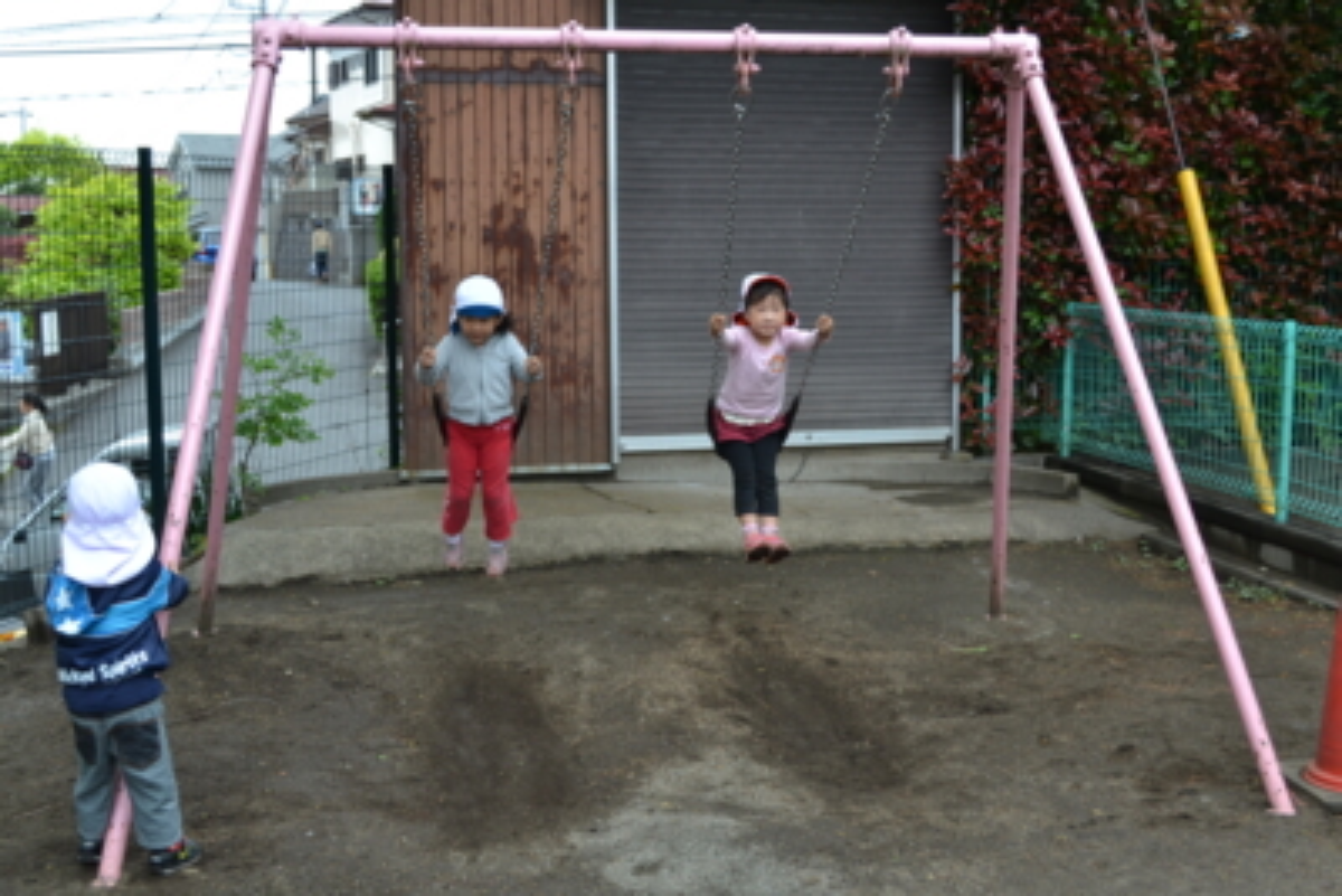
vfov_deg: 30.9
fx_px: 1622
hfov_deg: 44.9
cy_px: 448
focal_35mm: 44
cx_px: 671
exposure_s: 1/125
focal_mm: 29
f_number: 5.6
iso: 160
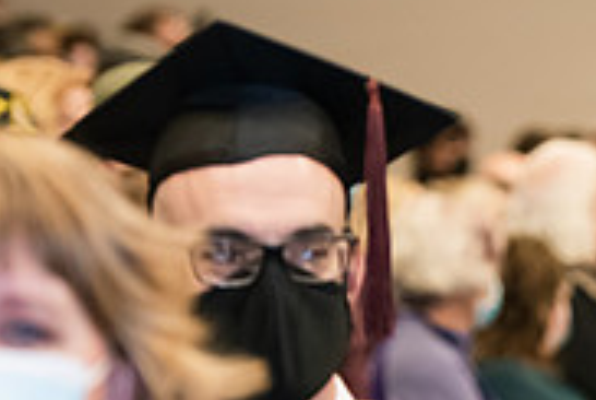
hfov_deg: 5.8
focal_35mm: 350
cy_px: 461
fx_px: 5804
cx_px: 802
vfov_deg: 3.9
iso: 2000
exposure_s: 1/200
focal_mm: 110
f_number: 3.5
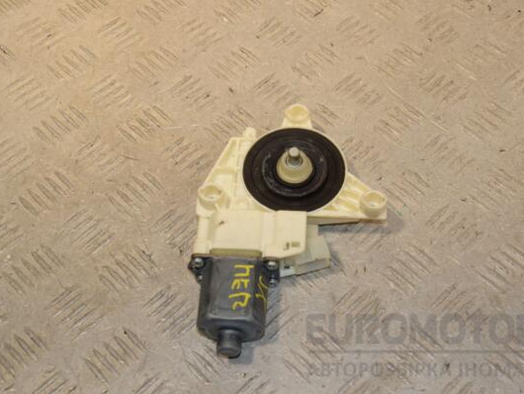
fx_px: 939
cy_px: 197
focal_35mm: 62
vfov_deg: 23.7
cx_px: 288
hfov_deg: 31.2
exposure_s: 1/200
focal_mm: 38
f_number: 8
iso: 800
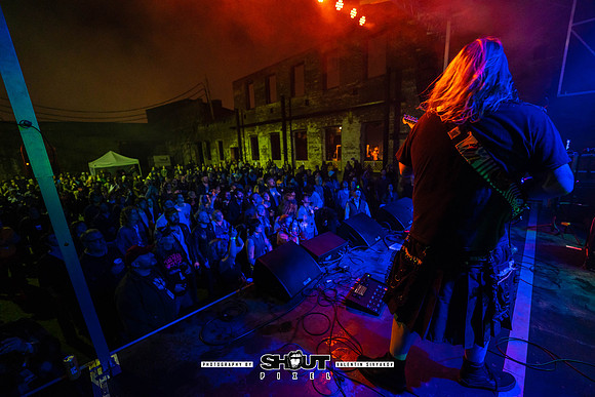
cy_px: 198
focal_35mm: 14
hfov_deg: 104.2
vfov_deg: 81.2
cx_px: 298
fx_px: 231
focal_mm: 14
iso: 3200
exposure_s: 1/200
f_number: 2.8
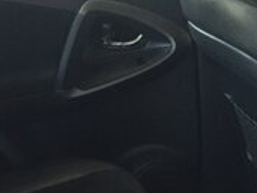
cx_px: 203
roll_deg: -6.6
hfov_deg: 17.4
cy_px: 248
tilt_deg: -23.3
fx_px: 831
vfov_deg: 12.8
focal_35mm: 112
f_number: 2.2
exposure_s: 1/33
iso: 125
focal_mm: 4.15
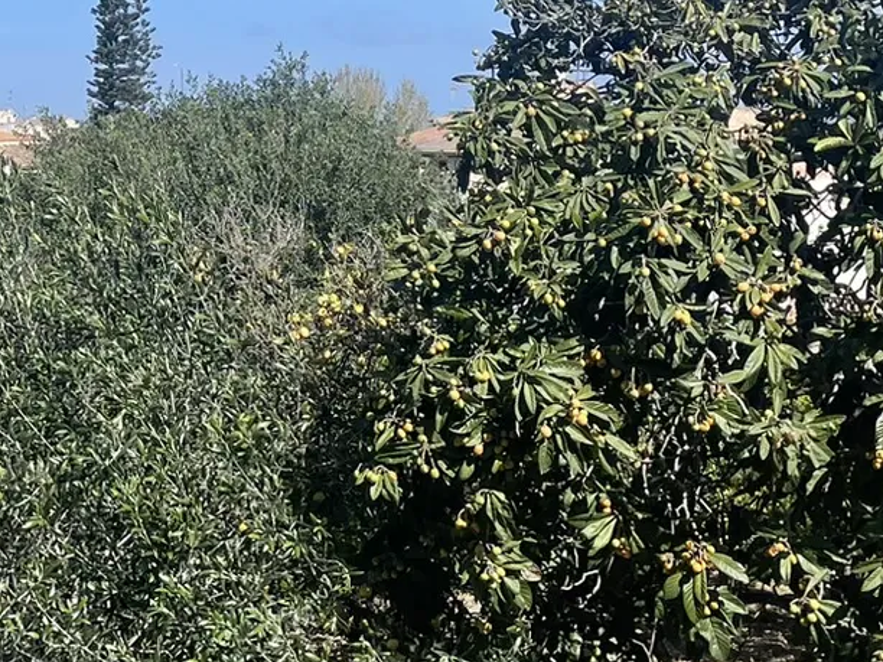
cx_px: -13
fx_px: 2168
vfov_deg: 17.3
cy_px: 226
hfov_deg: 22.1
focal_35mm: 85
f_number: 1.6
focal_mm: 4.2
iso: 32
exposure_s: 1/3731
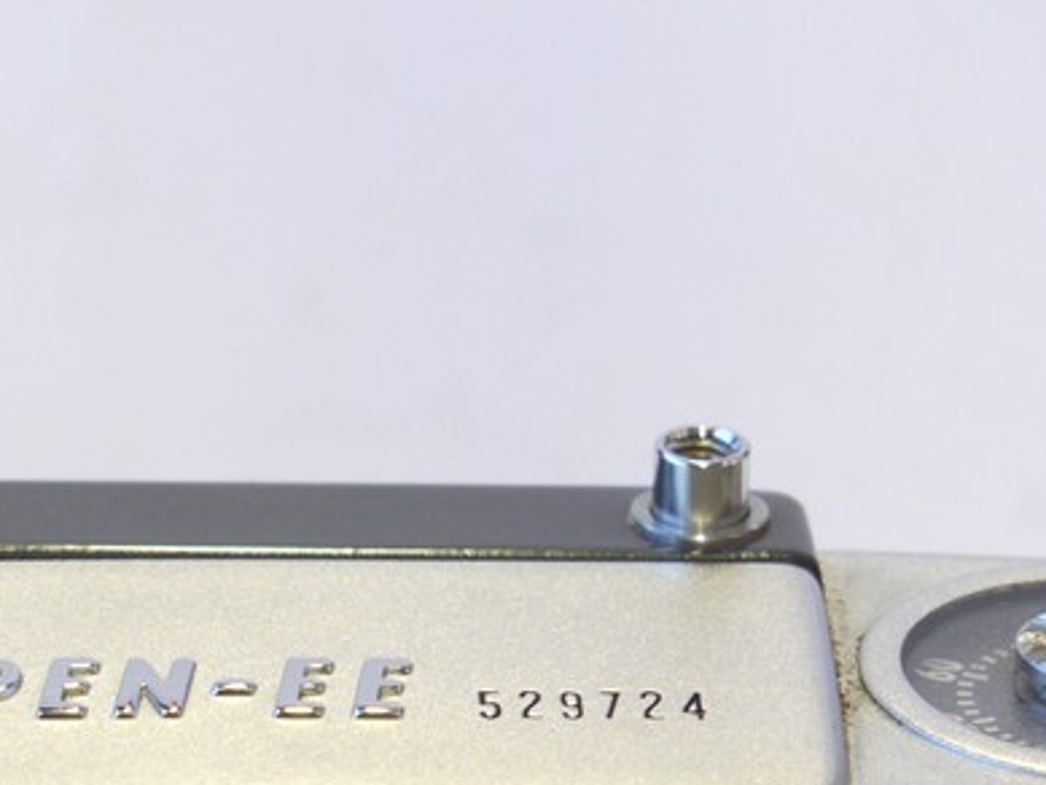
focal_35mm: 222
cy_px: 1065
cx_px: 247
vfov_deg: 6.6
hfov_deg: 8.9
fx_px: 6710
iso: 800
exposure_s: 1/60
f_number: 7.1
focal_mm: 36
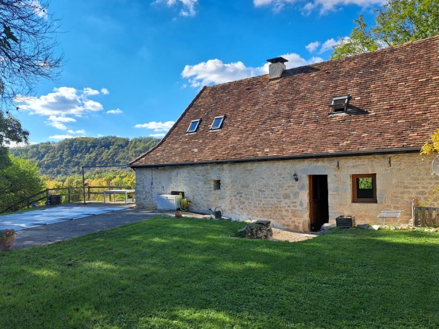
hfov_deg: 63.2
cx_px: 189
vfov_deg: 49.7
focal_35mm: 28
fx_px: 355
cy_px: 177
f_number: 1.8
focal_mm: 5.23
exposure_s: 1/725
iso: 50
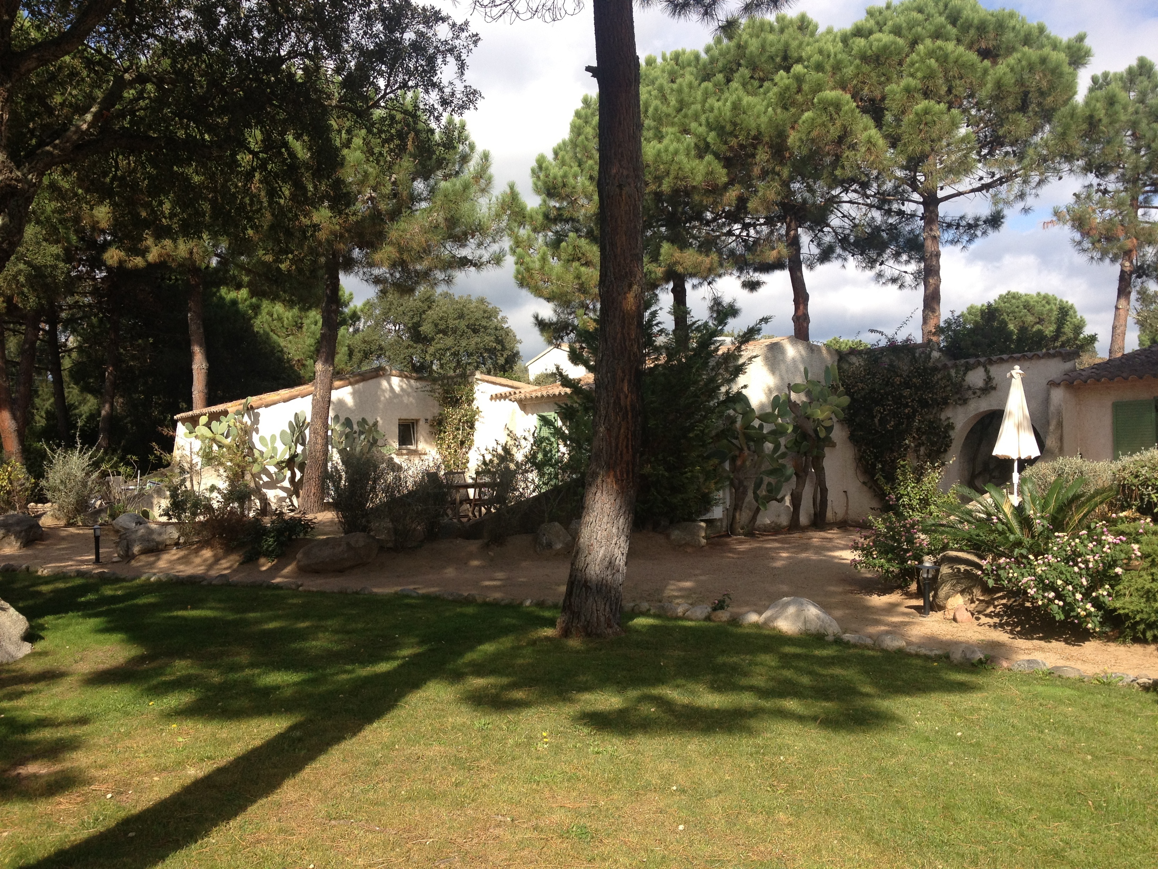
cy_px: 434
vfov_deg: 40.7
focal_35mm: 35
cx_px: 579
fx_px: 1171
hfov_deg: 52.6
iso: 64
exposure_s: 1/890
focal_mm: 4.28
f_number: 2.4
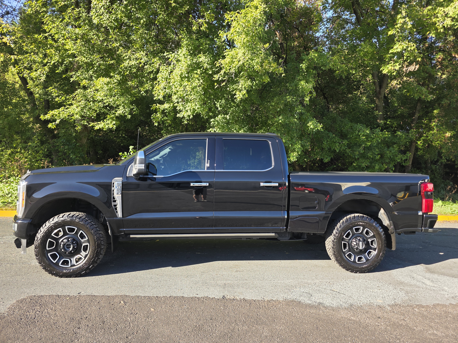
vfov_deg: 58.9
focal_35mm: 23
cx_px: 229
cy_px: 172
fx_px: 304
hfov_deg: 73.9
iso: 40
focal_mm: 6.3
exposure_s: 1/359
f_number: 1.7
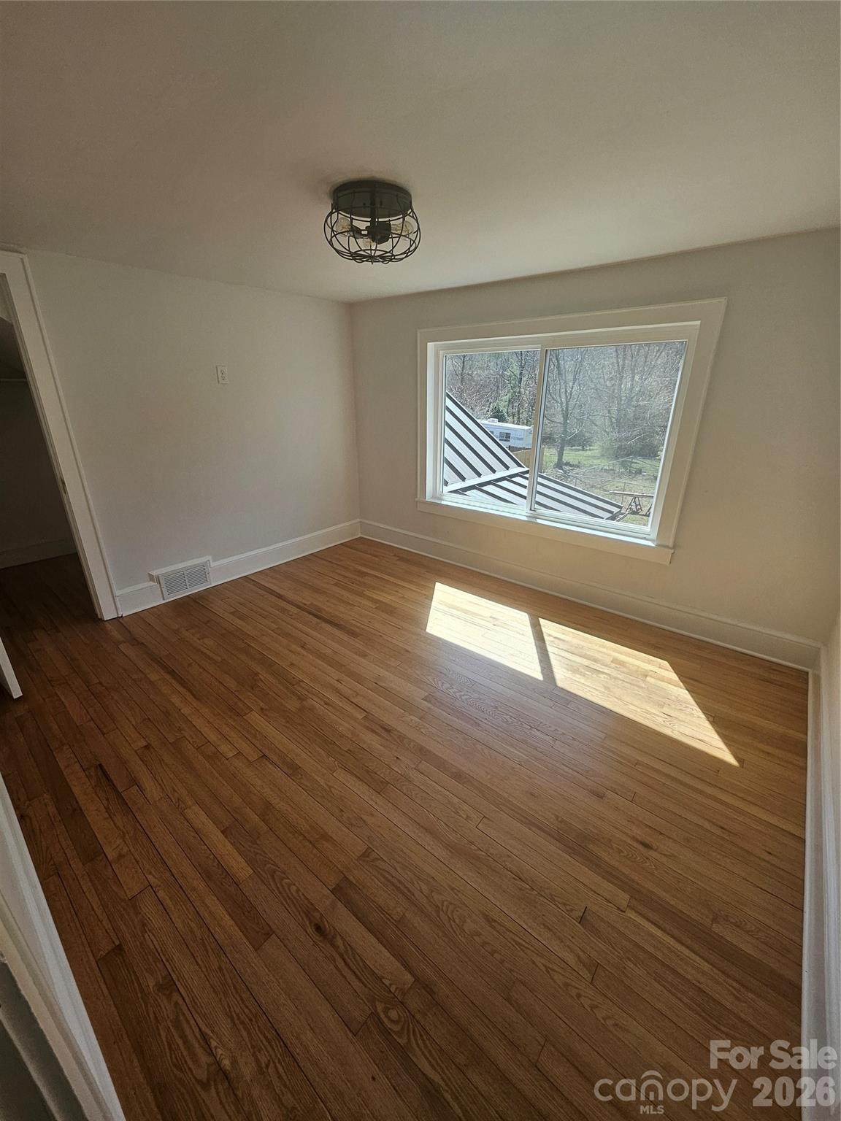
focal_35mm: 13
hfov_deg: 89.9
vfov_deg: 106.2
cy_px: 560
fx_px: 421
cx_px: 420
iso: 32
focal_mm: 1.74
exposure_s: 1/195
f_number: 2.2
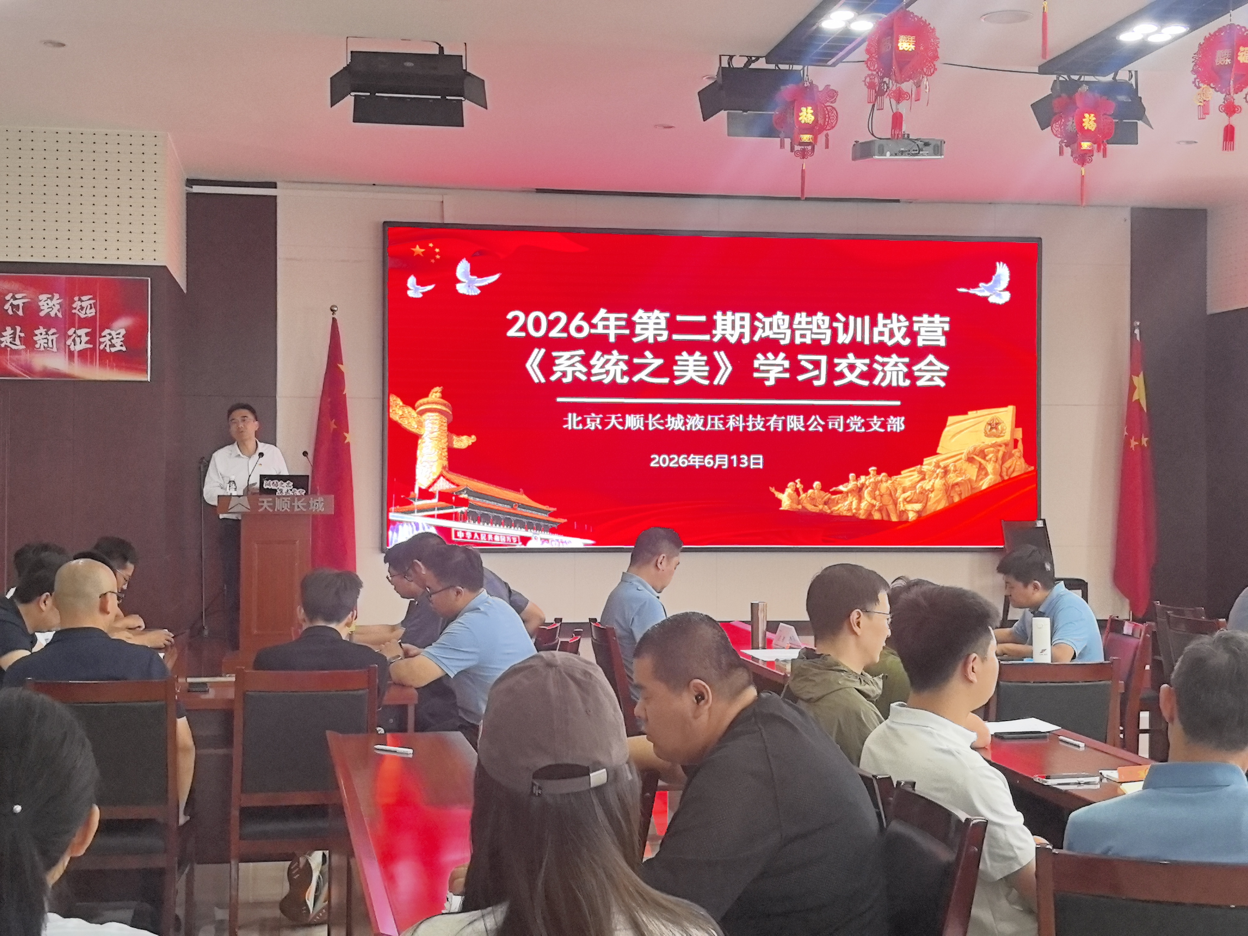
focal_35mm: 48
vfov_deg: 30.3
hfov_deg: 39.7
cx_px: 624
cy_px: 468
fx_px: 1731
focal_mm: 6.98
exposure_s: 1/100
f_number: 2
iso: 125
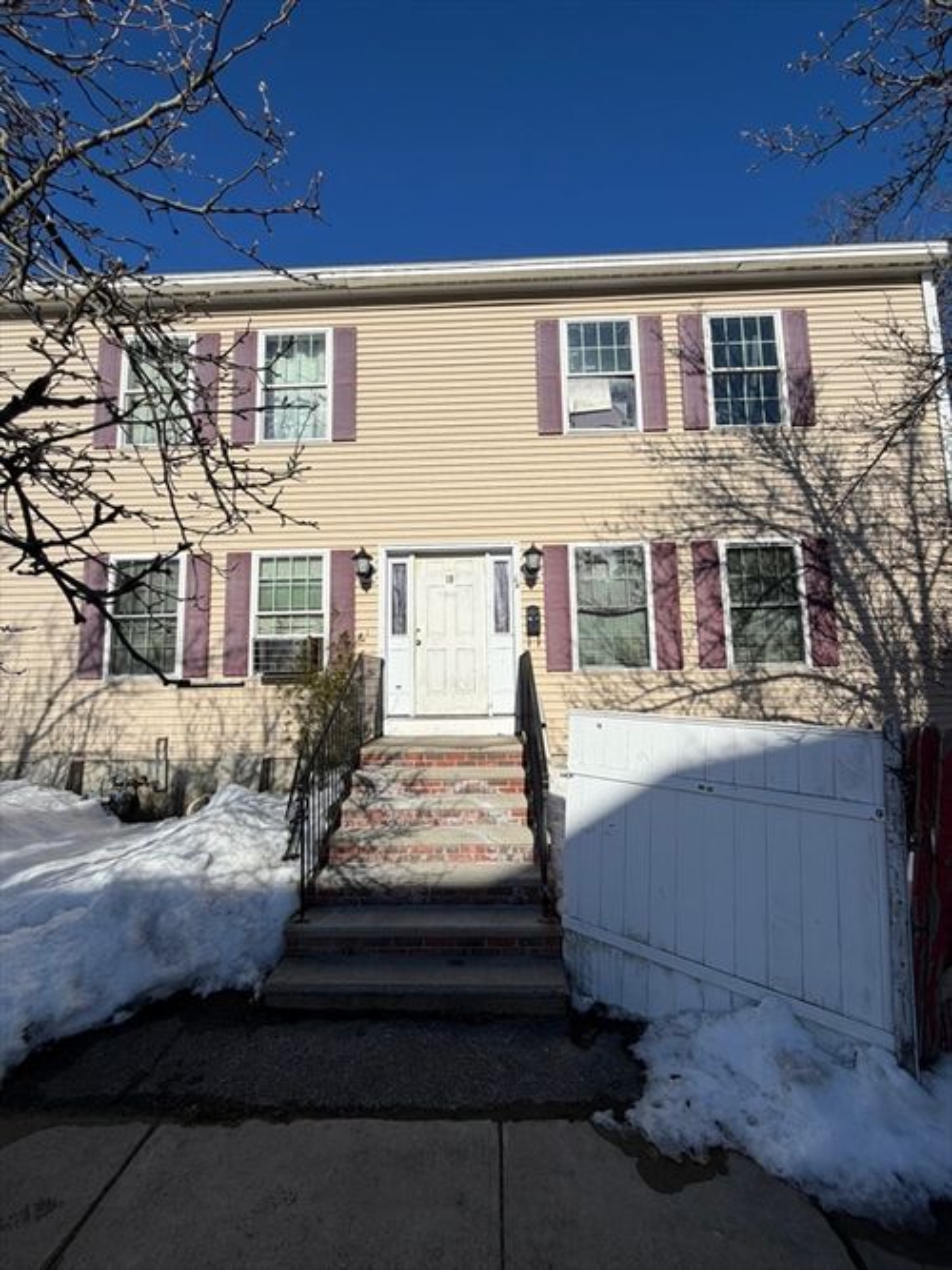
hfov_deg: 85.7
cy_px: 635
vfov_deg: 102.1
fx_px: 514
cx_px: 476
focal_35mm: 14
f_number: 2.2
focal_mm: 2.22
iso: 20
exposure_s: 1/1795
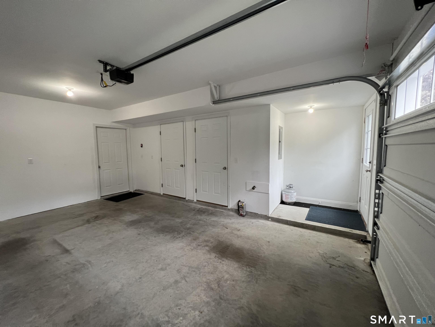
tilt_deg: -5.9
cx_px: 218
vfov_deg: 89.9
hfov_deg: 106.2
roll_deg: +1.5
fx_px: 163
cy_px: 164
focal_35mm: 13
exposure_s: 1/120
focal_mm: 1.57
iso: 200
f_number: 1.8
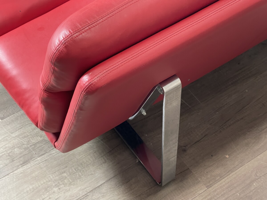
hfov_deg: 30.3
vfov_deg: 22.9
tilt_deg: -53.7
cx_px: 134
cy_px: 100
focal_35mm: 64
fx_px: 494
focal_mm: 7.5
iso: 250
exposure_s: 1/50
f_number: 2.2
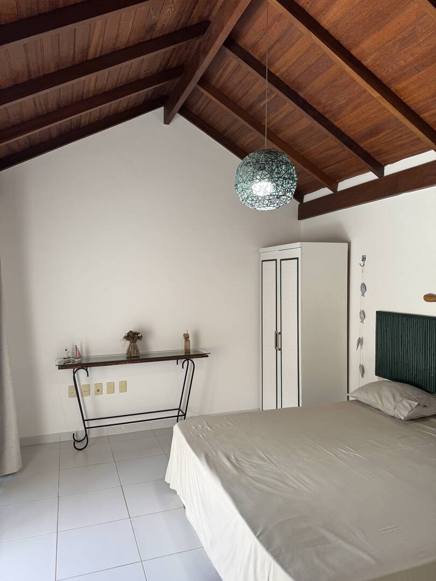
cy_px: 290
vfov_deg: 71.6
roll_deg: +0.6
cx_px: 218
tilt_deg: -1.0
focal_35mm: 24
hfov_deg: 56.8
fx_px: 403
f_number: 1.78
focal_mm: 6.76
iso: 80
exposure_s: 1/120
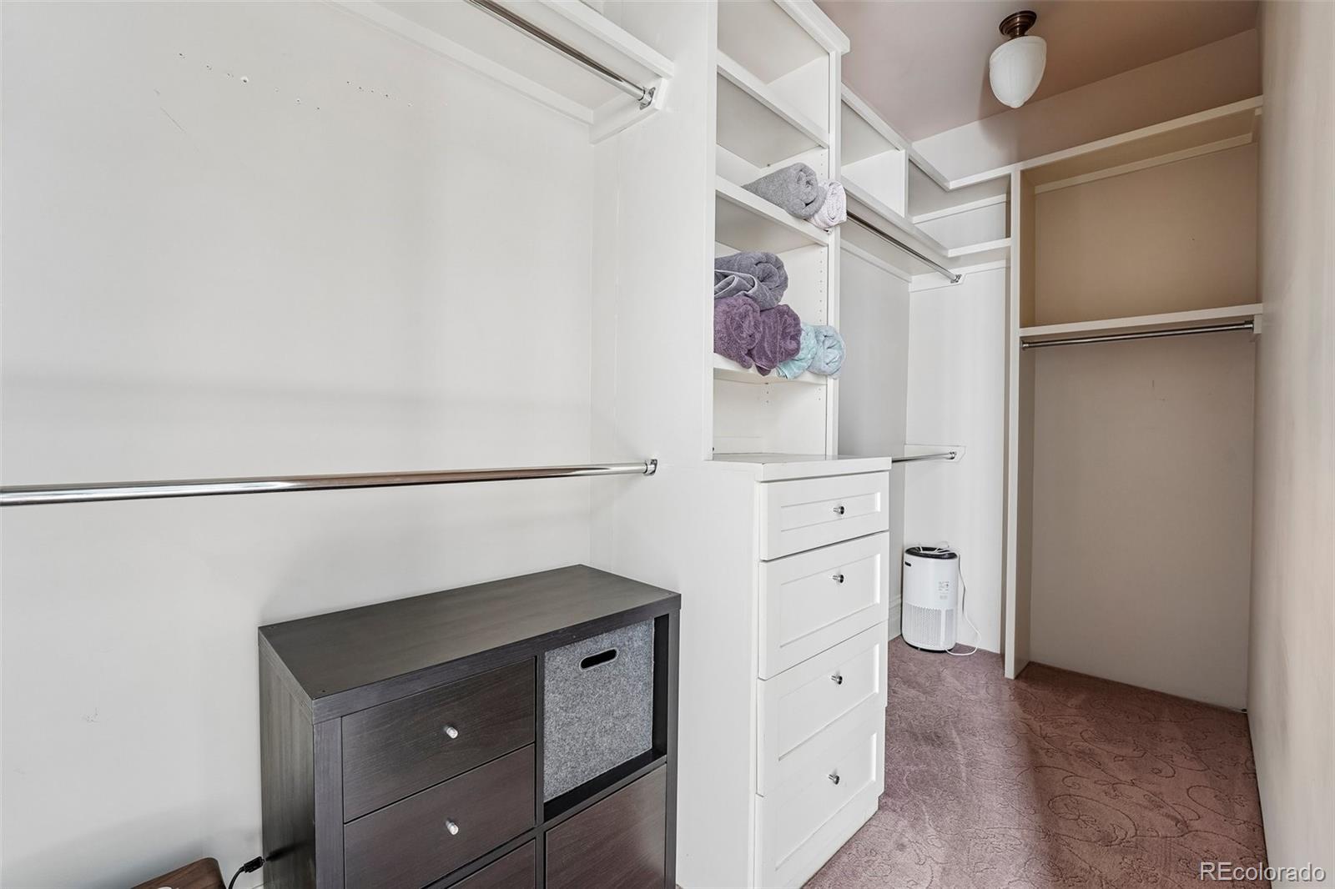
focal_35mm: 15
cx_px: 668
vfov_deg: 77.3
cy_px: 444
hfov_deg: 100.4
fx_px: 556
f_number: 8
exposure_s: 3.2
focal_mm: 15
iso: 400
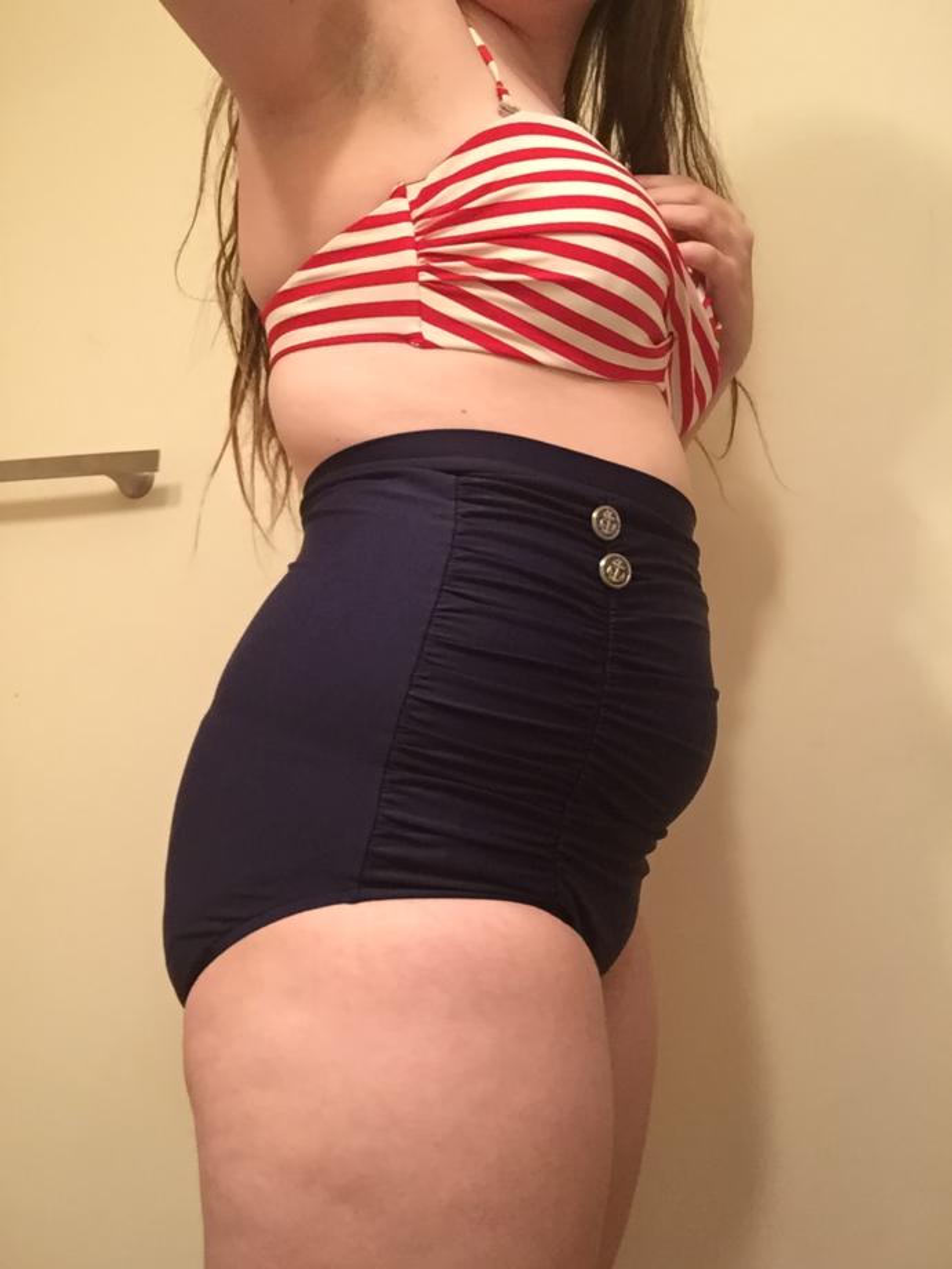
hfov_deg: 45.4
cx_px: 476
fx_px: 1137
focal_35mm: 31
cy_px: 634
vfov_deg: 58.4
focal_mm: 2.65
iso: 250
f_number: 2.2
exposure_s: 1/17
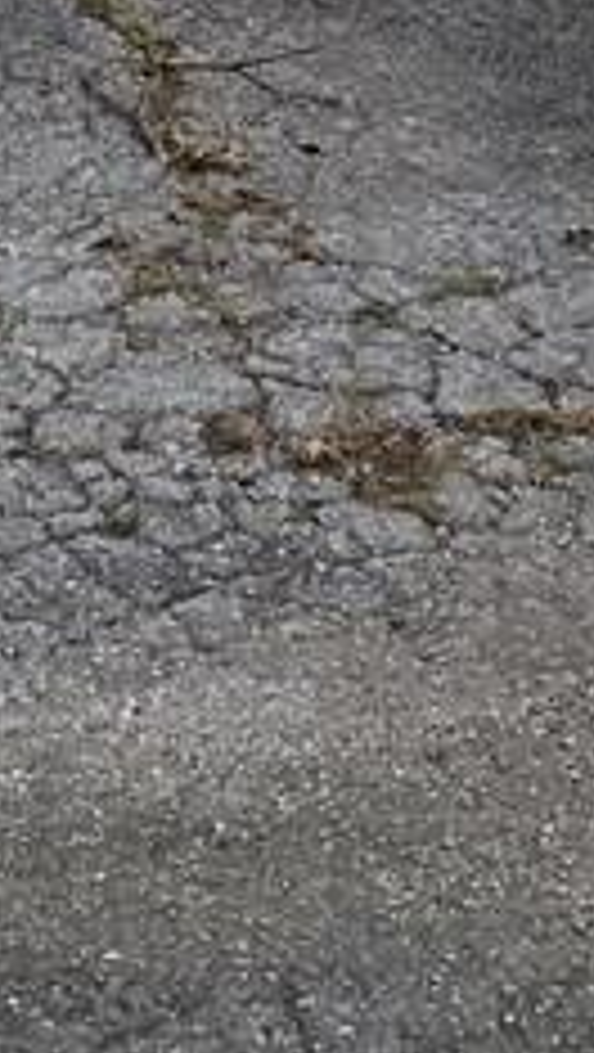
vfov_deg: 16.5
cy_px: -598
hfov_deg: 10.1
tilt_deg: -5.4
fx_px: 3241
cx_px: -292
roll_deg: +0.9
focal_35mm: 116
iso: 32
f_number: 1.8
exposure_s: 1/3040
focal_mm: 4.25
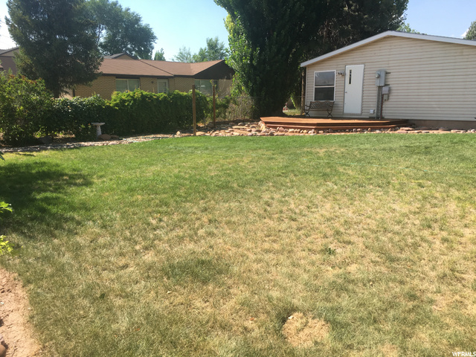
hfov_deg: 61.7
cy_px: 178
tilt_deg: -9.7
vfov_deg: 48.2
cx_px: 238
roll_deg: +1.0
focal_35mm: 29
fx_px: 399
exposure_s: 1/785
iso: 25
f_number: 2.2
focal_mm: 4.15
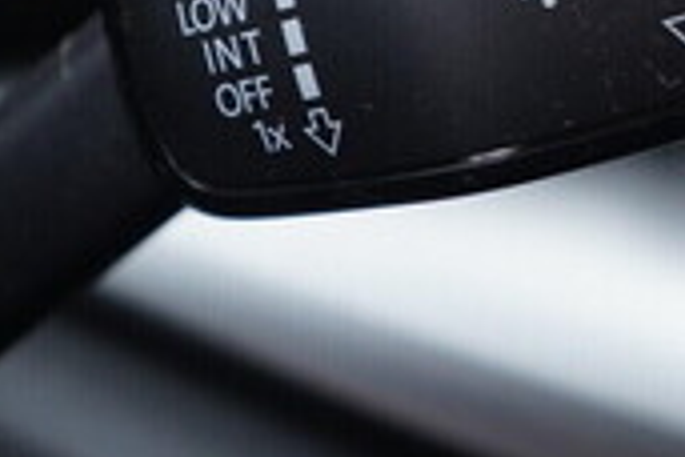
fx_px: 2207
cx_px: 641
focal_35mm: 116
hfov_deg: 17.3
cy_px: -82
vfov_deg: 11.6
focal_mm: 24
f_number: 2.8
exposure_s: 1/40
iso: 320
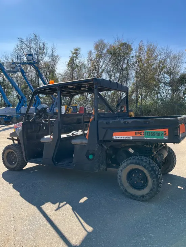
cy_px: 124
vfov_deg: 67.3
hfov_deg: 53.1
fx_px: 186
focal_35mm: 26
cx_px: 93
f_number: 1.6
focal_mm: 5.1
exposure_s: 1/2179
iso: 50
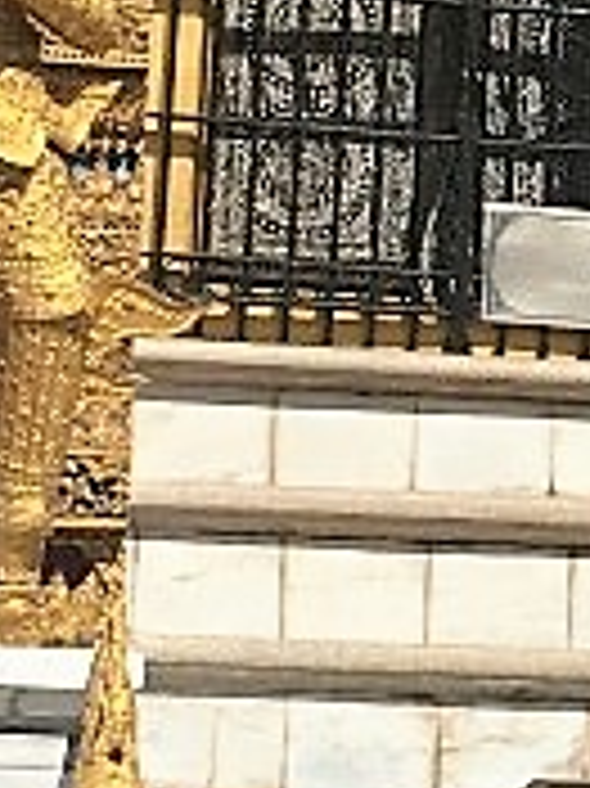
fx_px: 3868
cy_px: 347
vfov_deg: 11.6
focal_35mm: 170
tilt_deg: +7.7
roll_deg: -1.3
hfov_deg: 8.4
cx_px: 1000
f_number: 2.2
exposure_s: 1/2198
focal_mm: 4.15
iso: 25
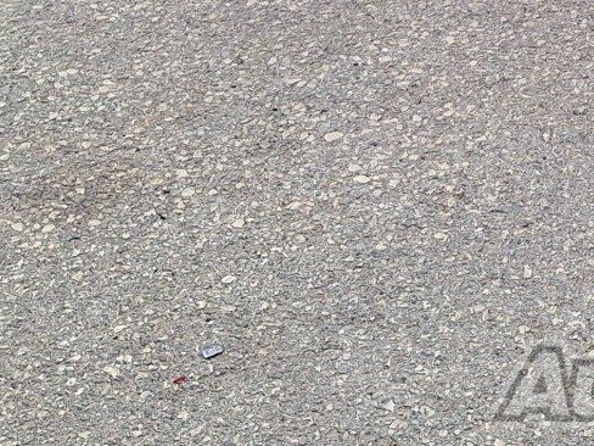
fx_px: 1579
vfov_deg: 14.3
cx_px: 723
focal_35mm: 92
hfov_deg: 19.9
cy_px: -341
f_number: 1.8
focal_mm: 5.54
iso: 40
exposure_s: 1/655
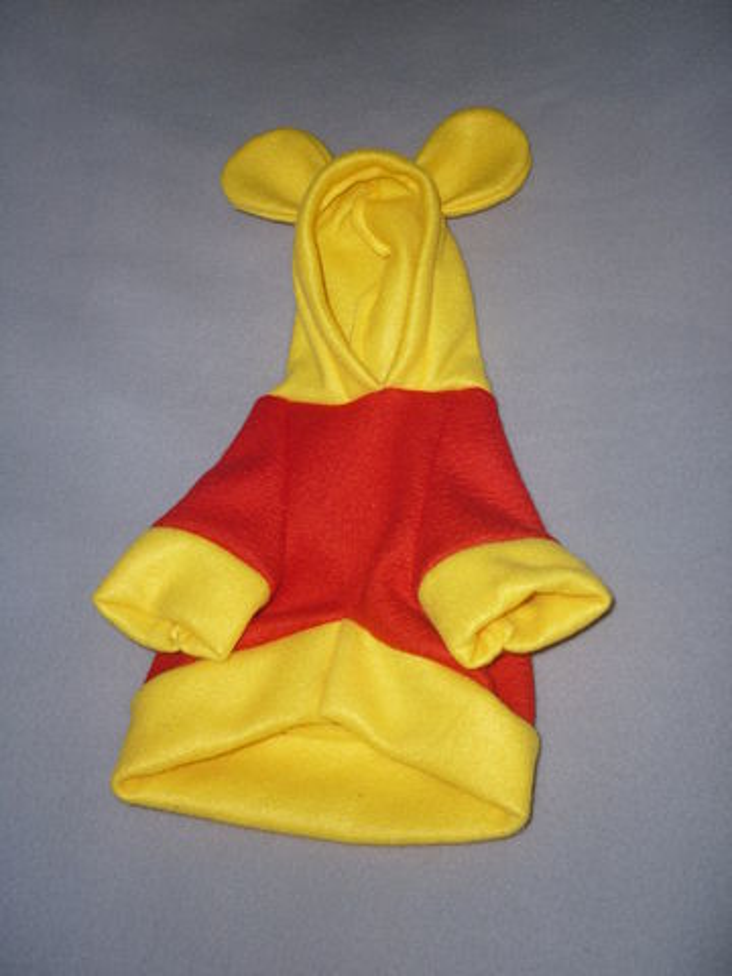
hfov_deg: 42.9
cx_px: 366
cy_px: 488
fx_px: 930
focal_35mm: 33
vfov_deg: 55.4
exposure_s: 1/30
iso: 100
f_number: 2.8
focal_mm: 5.5
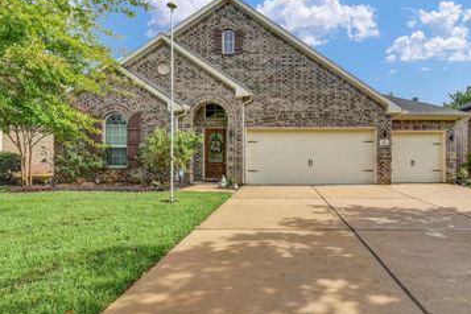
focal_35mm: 21
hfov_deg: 80.5
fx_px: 275
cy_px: 171
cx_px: 277
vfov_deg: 59.4
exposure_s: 1/320
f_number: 7.1
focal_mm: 10
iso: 100
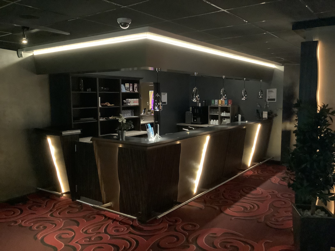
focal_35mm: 31
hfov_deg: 58.4
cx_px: 168
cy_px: 126
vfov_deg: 45.4
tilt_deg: -5.7
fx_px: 300
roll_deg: -0.3
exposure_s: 1/15
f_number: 2.4
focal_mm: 3.3
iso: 800
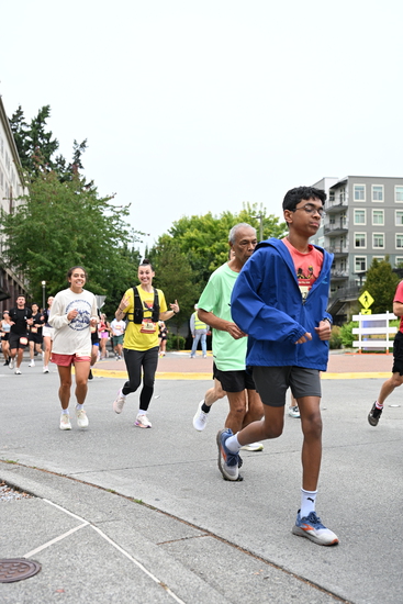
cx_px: 202
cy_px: 302
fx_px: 705
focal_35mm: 42
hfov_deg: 31.9
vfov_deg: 46.4
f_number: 4
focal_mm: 42
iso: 1600
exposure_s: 1/800
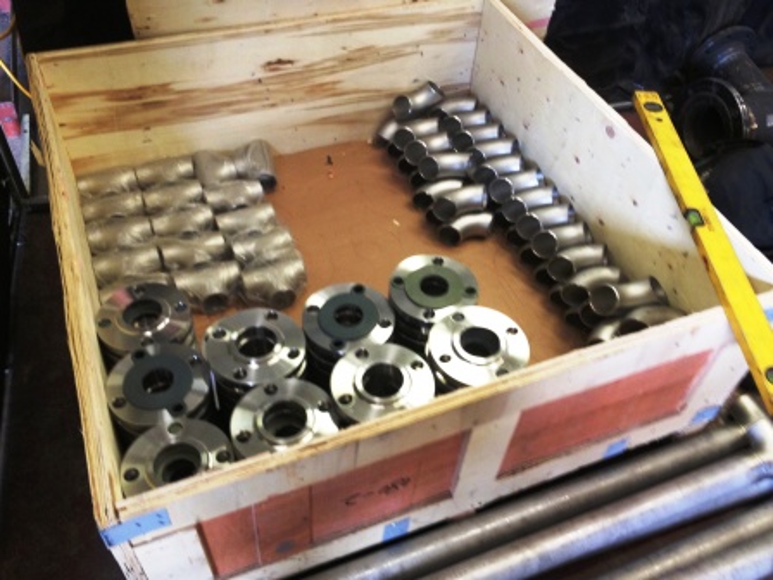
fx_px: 782
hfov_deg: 52.6
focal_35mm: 35
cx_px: 386
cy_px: 290
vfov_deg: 40.7
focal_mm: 4.28
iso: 160
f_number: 2.4
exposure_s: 1/20
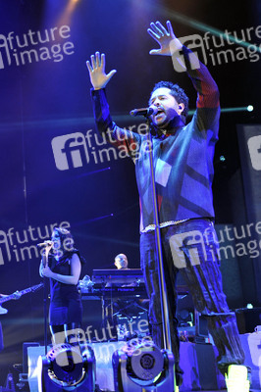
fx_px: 392
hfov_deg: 36.8
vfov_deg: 53.2
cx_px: 130
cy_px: 196
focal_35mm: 36
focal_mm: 36
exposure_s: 1/200
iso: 1000
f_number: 2.8
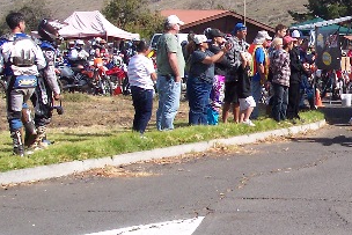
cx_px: 420
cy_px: 71
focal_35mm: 104
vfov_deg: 13.2
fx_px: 1017
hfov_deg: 18.6
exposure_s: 1/350
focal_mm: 8
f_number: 4.8
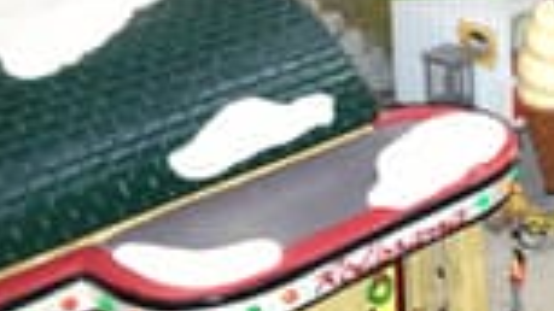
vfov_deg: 12.1
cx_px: 634
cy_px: 98
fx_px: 1469
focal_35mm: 100
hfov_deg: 20.2
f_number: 2.4
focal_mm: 4.28
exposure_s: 1/20
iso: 100
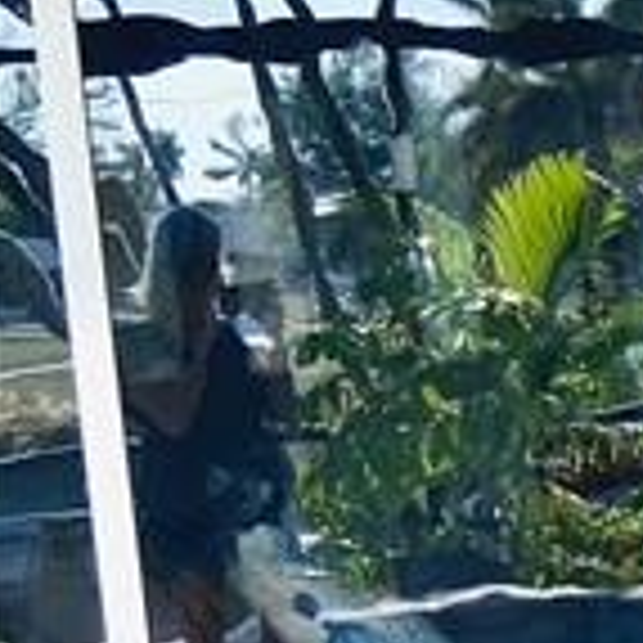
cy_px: 679
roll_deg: +2.9
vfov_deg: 10.5
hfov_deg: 8.1
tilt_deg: -8.0
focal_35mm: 164
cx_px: 2293
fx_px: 3447
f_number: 1.8
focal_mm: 4.25
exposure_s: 1/335
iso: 32
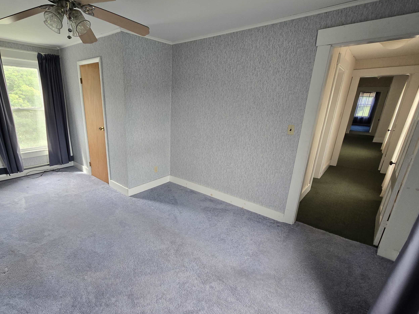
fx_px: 194
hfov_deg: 93.8
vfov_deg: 78.1
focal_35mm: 16
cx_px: 177
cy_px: 164
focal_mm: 2.2
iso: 125
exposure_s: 1/100
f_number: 2.2
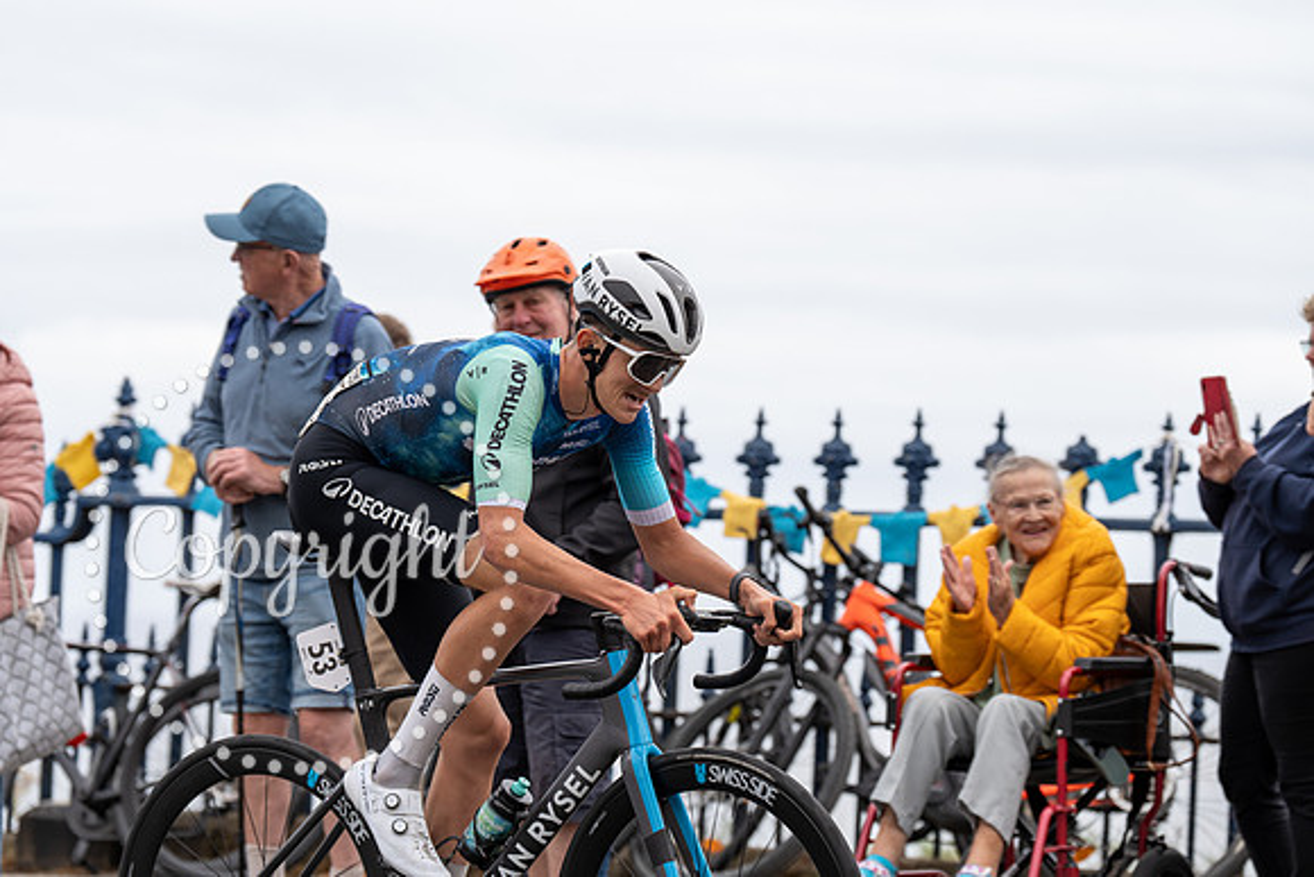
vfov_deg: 11.5
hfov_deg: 17.2
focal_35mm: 119
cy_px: 438
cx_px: 657
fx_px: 4344
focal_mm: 119
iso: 320
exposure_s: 1/1000
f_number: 3.5
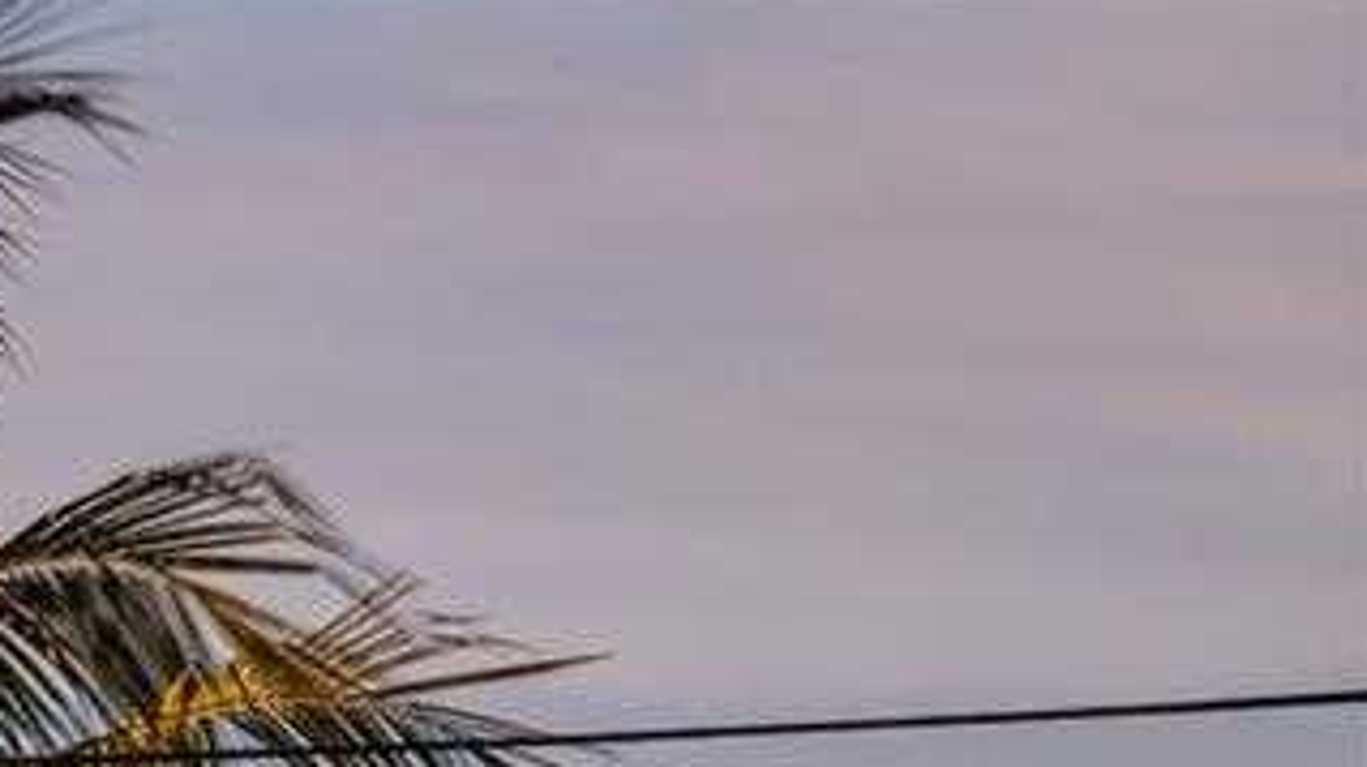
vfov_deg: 2.7
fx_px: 16193
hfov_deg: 4.7
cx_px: -2053
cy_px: 2262
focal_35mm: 447
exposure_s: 13
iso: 100
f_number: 4.5
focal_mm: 85
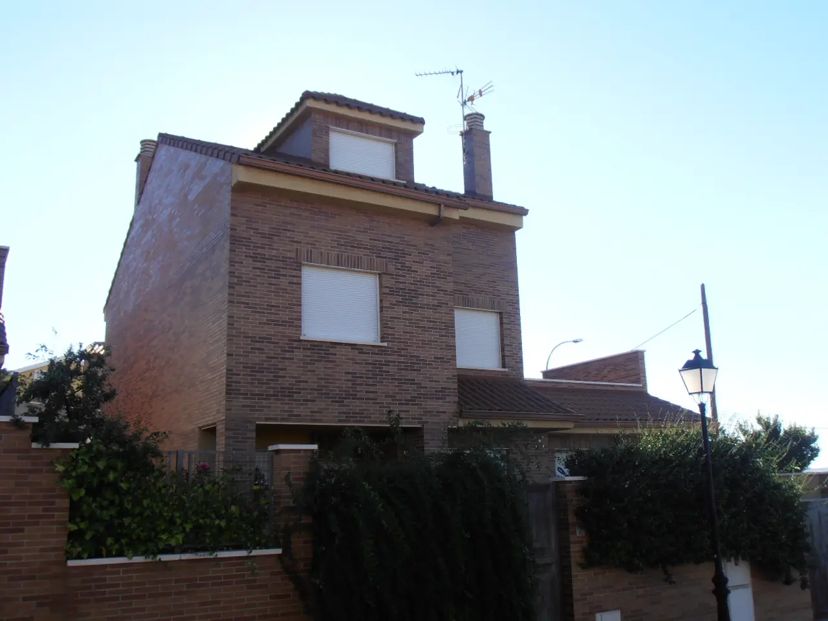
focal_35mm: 37
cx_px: 414
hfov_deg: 50.1
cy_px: 310
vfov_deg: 38.7
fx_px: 885
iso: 80
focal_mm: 6.61
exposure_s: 1/400
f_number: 3.9
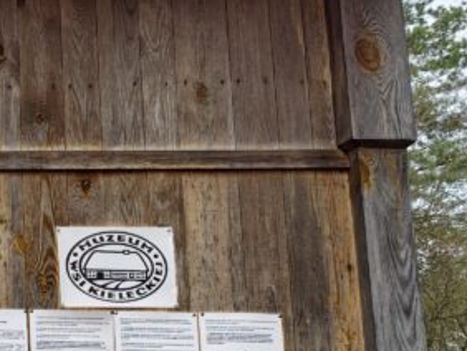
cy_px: 207
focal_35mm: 87
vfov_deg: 17.0
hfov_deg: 19.1
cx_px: -272
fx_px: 1175
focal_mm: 7
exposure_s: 1/5181
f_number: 1.57
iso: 72
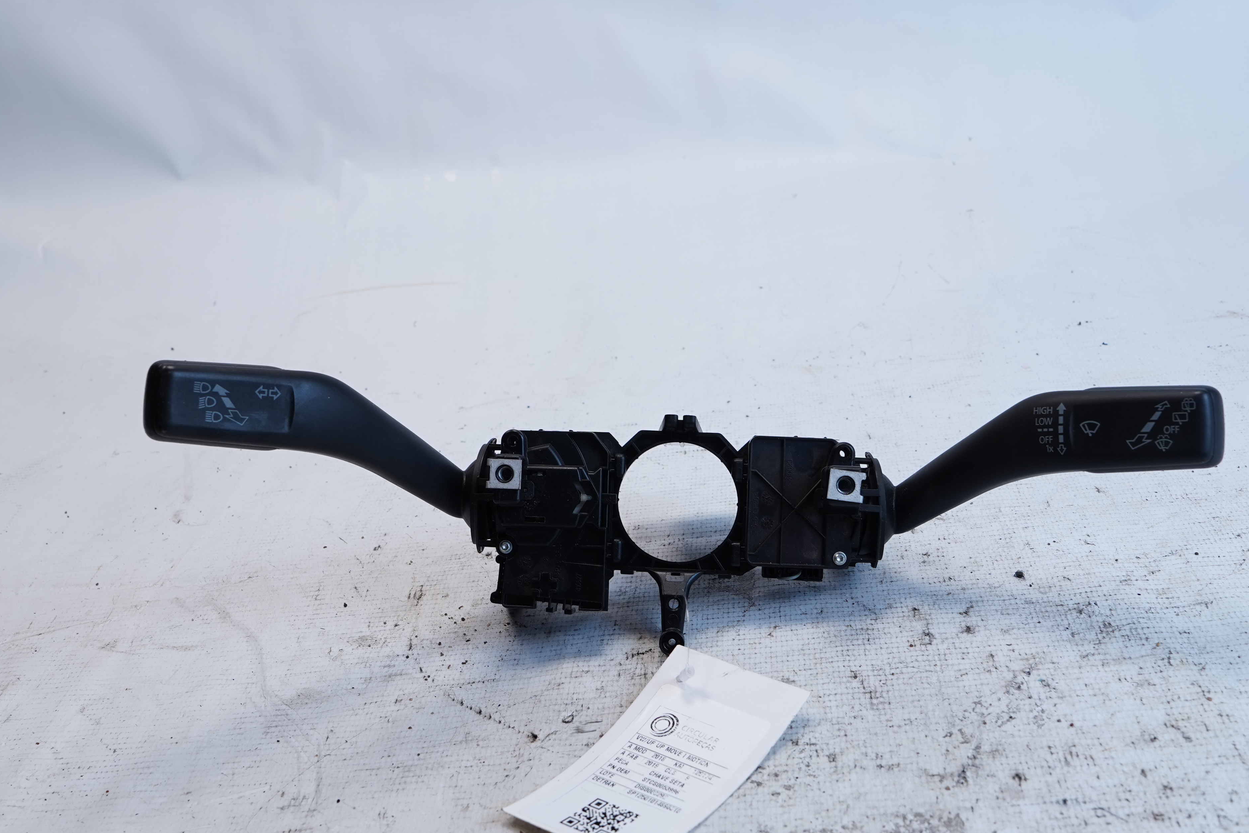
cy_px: 427
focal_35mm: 42
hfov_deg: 46.4
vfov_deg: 31.9
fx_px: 1457
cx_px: 652
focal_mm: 27
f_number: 8
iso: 320
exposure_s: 1/40
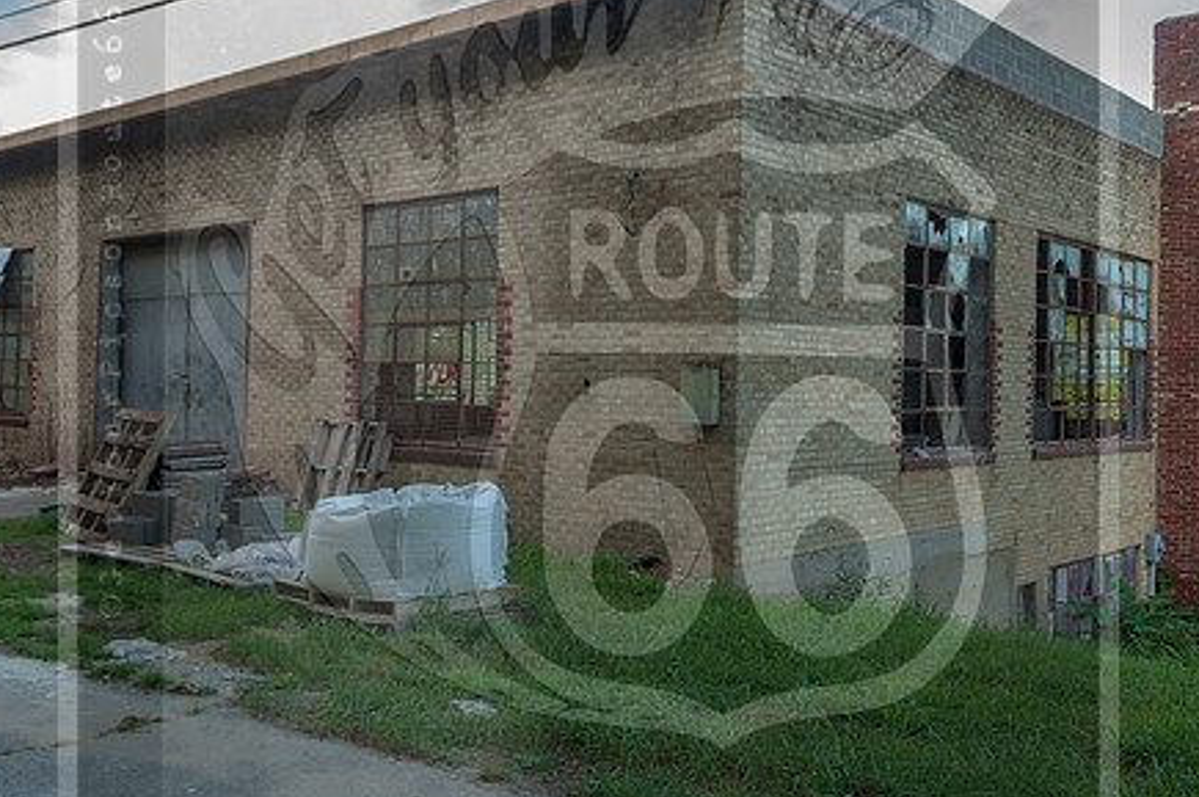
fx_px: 1198
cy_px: 324
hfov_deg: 53.2
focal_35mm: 36
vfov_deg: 36.7
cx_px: 587
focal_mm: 18
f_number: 5.6
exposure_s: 1/125
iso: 100
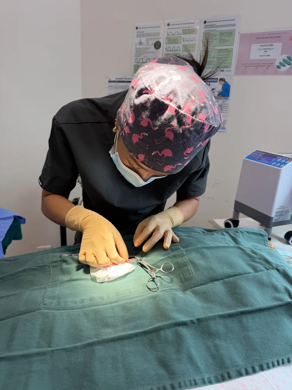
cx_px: 146
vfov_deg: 71.6
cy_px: 195
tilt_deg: -18.0
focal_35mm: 24
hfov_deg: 56.8
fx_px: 270
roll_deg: -4.4
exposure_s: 1/121
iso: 64
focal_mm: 6.76
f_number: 1.78
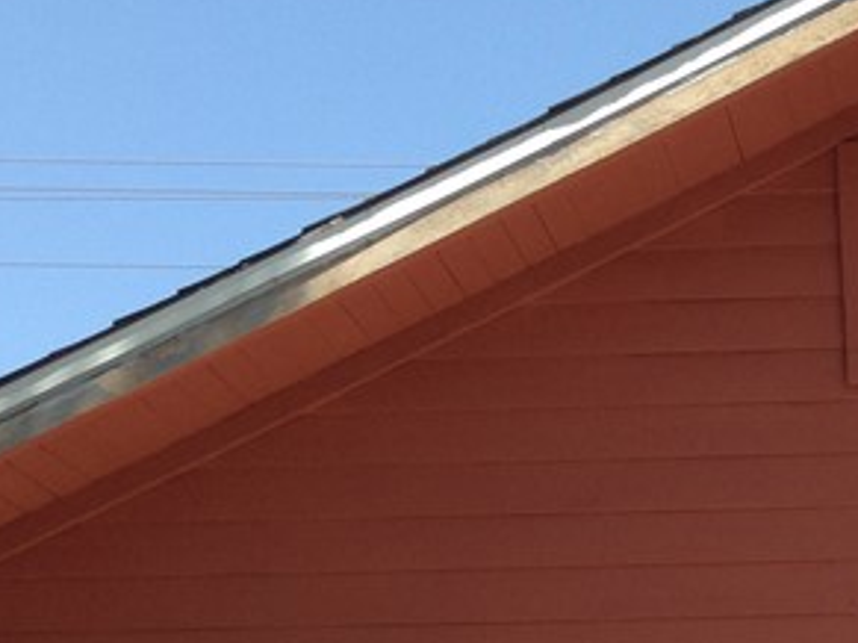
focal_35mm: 116
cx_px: 1005
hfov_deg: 16.3
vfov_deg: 12.2
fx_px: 2874
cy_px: 947
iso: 50
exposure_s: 1/733
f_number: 2.4
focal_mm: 4.12
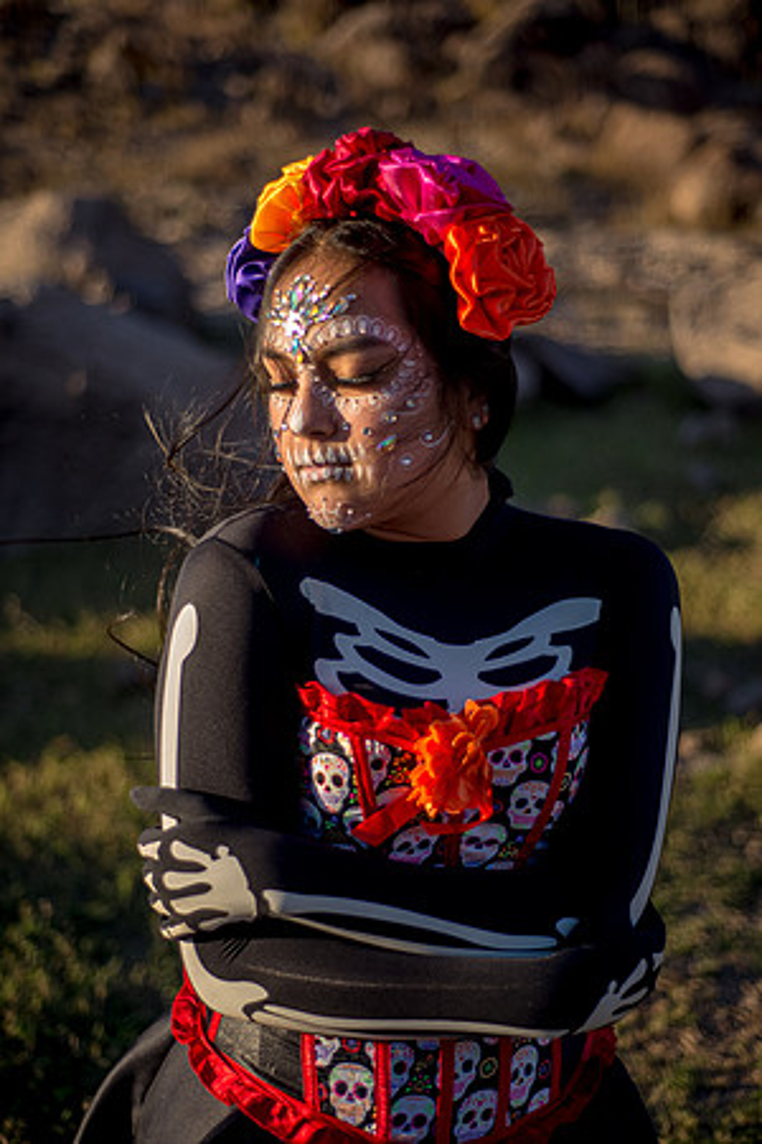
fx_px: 1587
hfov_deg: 27.0
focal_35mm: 50
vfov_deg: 39.6
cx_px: 381
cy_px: 572
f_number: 1.8
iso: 100
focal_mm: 50
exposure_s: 1/2000
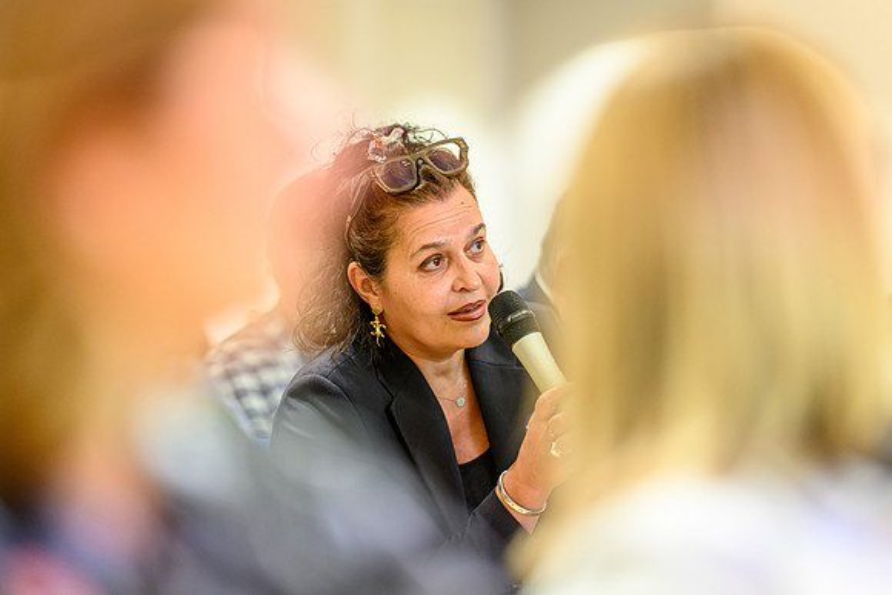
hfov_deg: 15.1
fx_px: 3373
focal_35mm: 136
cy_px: 298
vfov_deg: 10.1
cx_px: 446
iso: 2200
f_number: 1.8
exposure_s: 1/200
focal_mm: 135
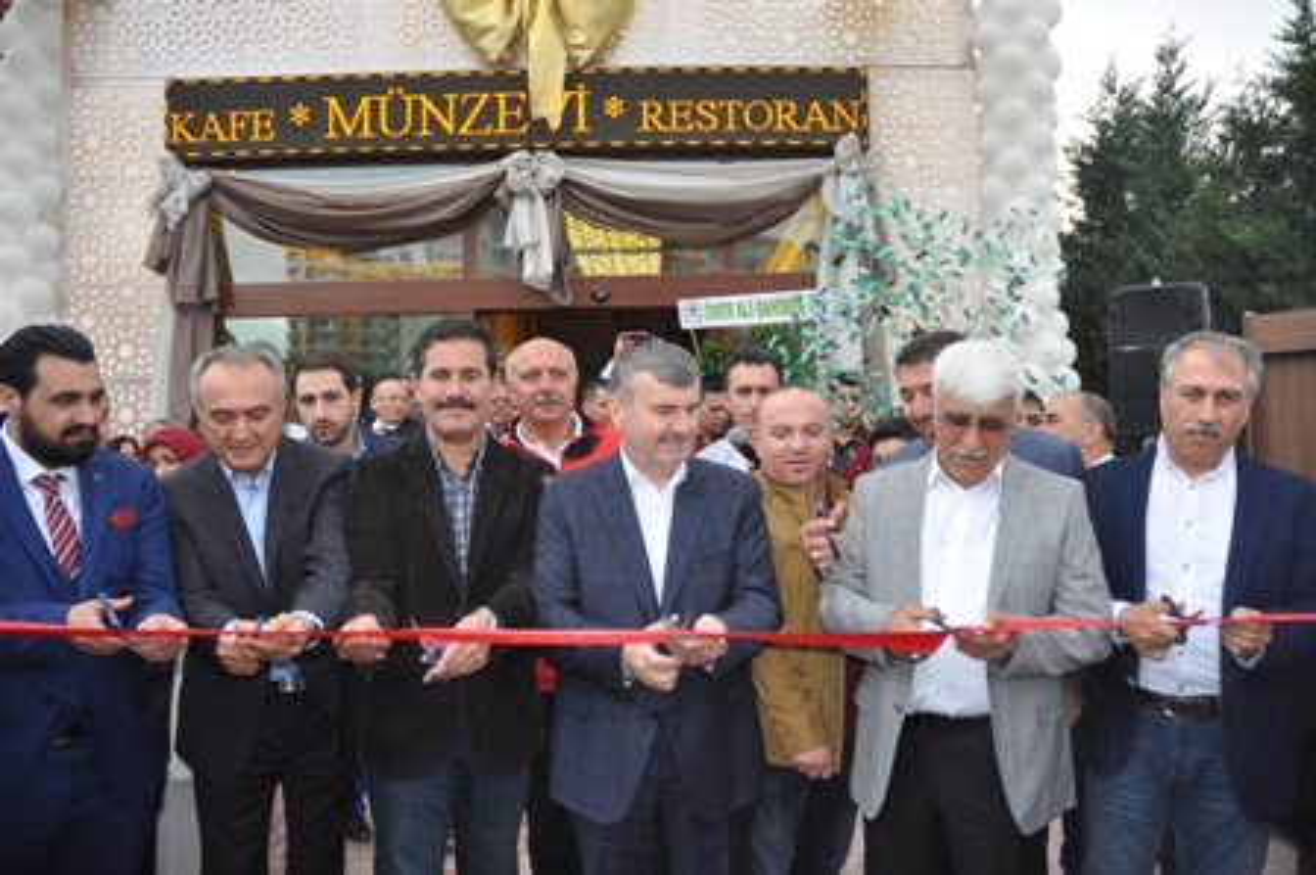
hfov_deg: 67.4
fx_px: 986
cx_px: 658
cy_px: 438
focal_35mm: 27
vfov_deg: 47.9
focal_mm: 18
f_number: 3.5
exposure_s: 1/200
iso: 400
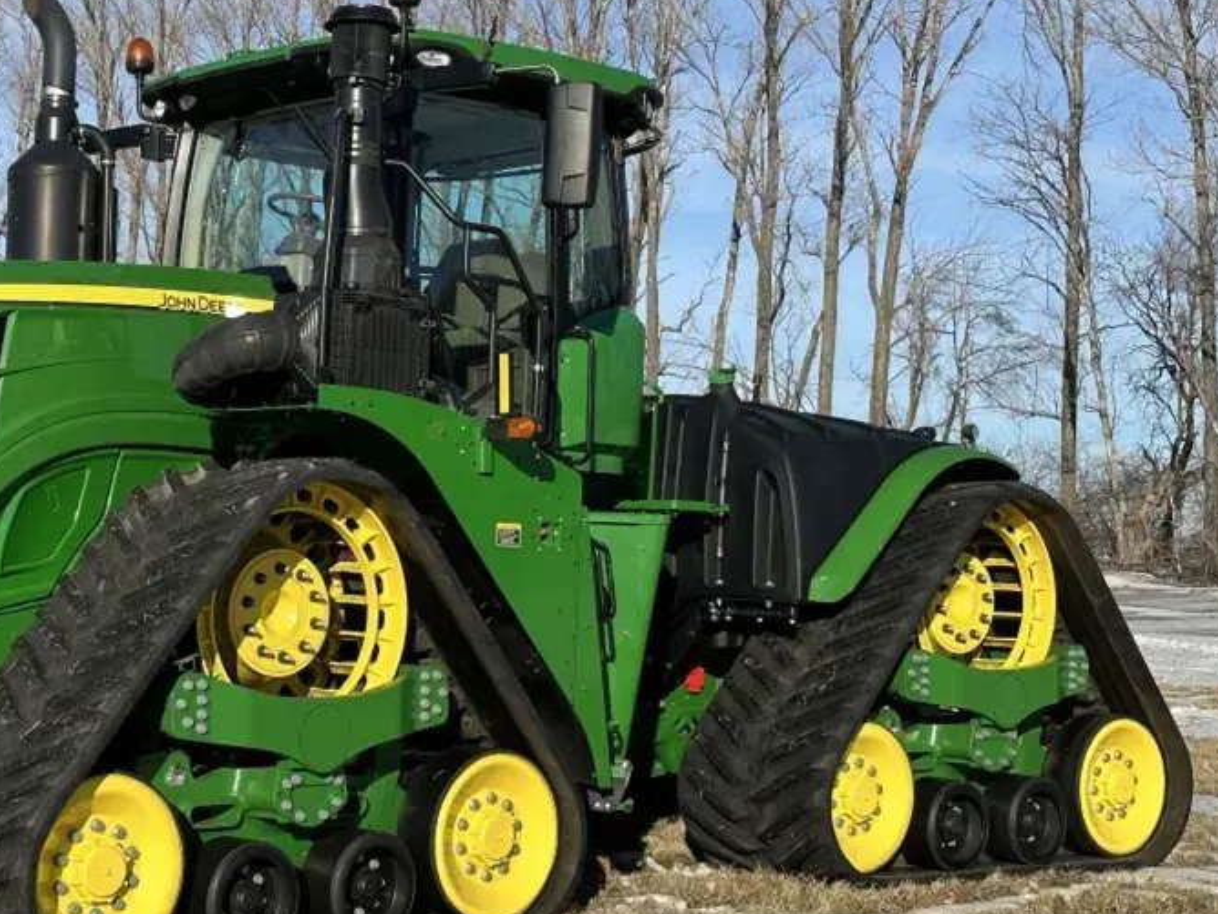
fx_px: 2428
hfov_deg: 27.9
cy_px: 514
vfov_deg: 21.3
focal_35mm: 69
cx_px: 368
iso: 64
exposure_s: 1/4184
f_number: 1.78
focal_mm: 6.86
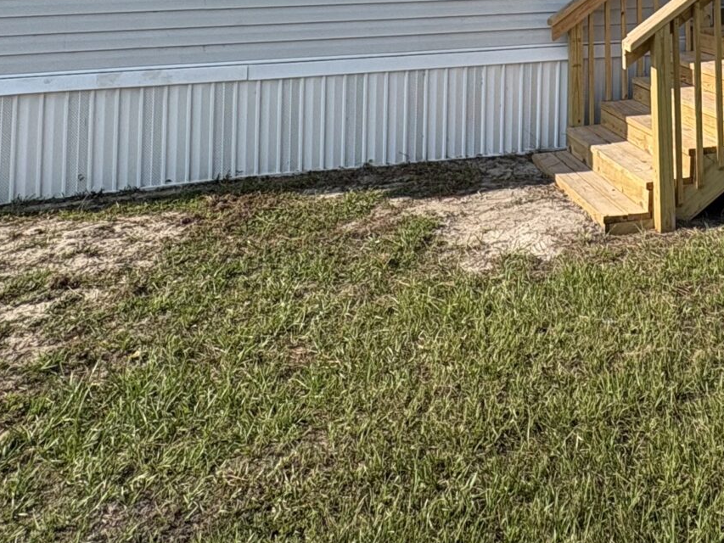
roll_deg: +0.8
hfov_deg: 42.3
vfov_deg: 28.2
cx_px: 601
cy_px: -167
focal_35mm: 42
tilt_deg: +7.2
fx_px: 879
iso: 50
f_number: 2.2
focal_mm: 2.22
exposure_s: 1/1323
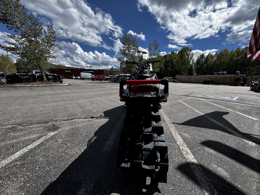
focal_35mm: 14
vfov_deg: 85.7
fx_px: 105
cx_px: 130
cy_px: 98
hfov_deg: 102.1
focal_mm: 2.22
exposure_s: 1/1536
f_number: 2.2
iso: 40
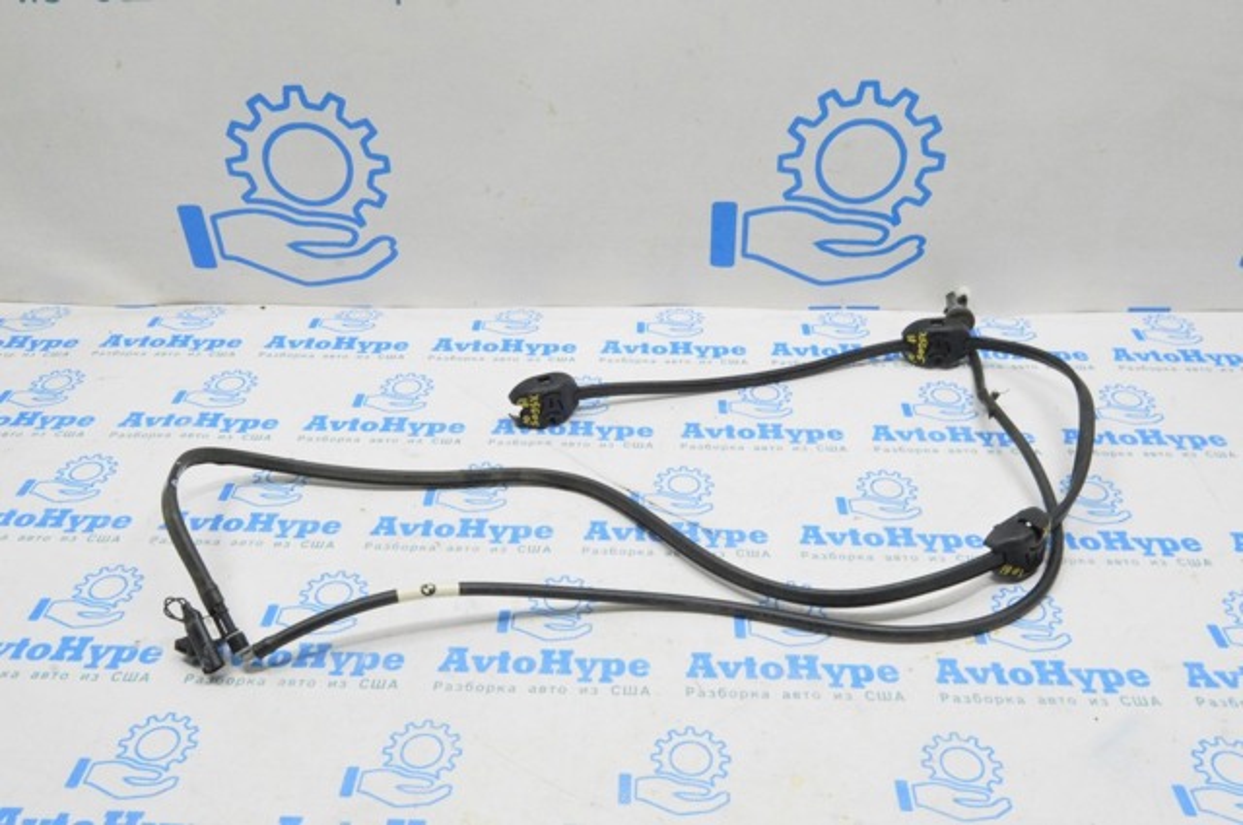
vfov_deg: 43.5
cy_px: 412
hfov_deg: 62.0
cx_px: 622
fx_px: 1035
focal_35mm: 30
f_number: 20
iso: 6400
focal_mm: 20
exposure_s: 1/20
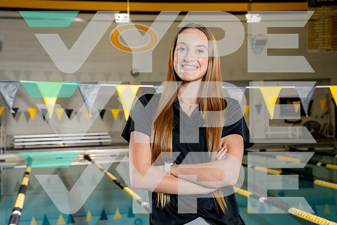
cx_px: 168
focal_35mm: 70
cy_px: 112
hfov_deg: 28.8
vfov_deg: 19.5
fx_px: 655
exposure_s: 1/200
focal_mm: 70
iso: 500
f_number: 7.1
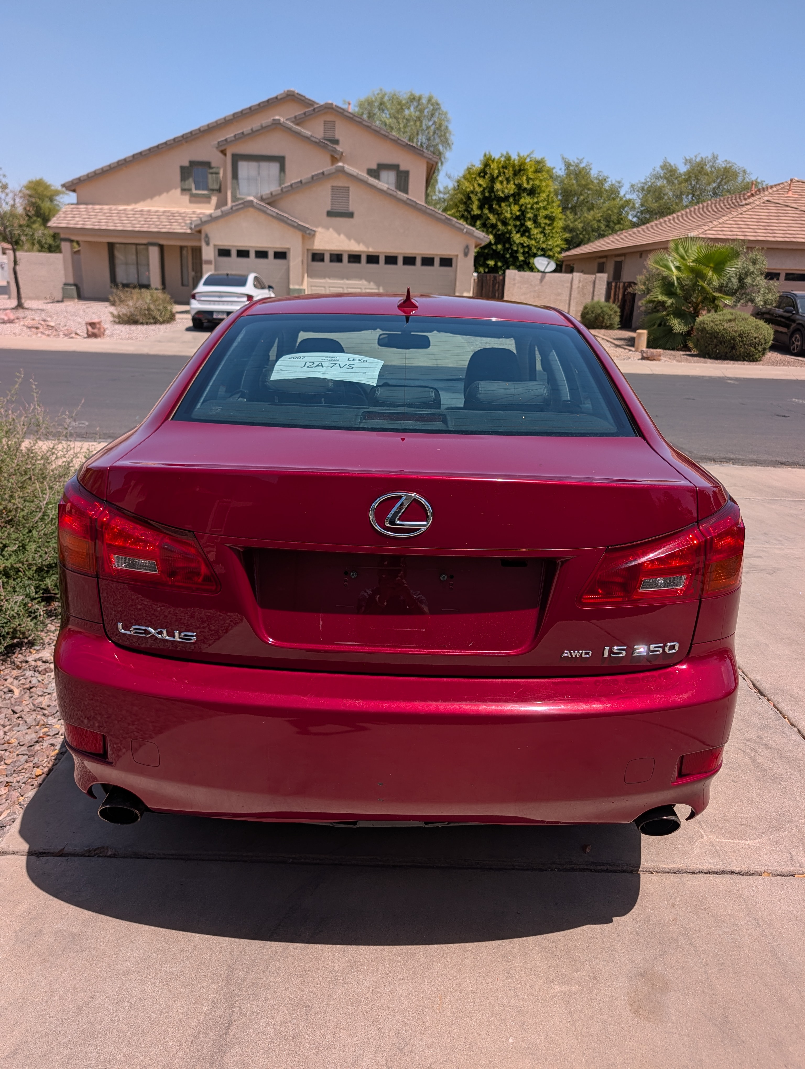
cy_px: 534
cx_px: 402
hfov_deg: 56.9
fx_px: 742
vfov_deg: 71.5
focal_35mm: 24
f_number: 1.68
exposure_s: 1/6579
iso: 22
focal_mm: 6.9
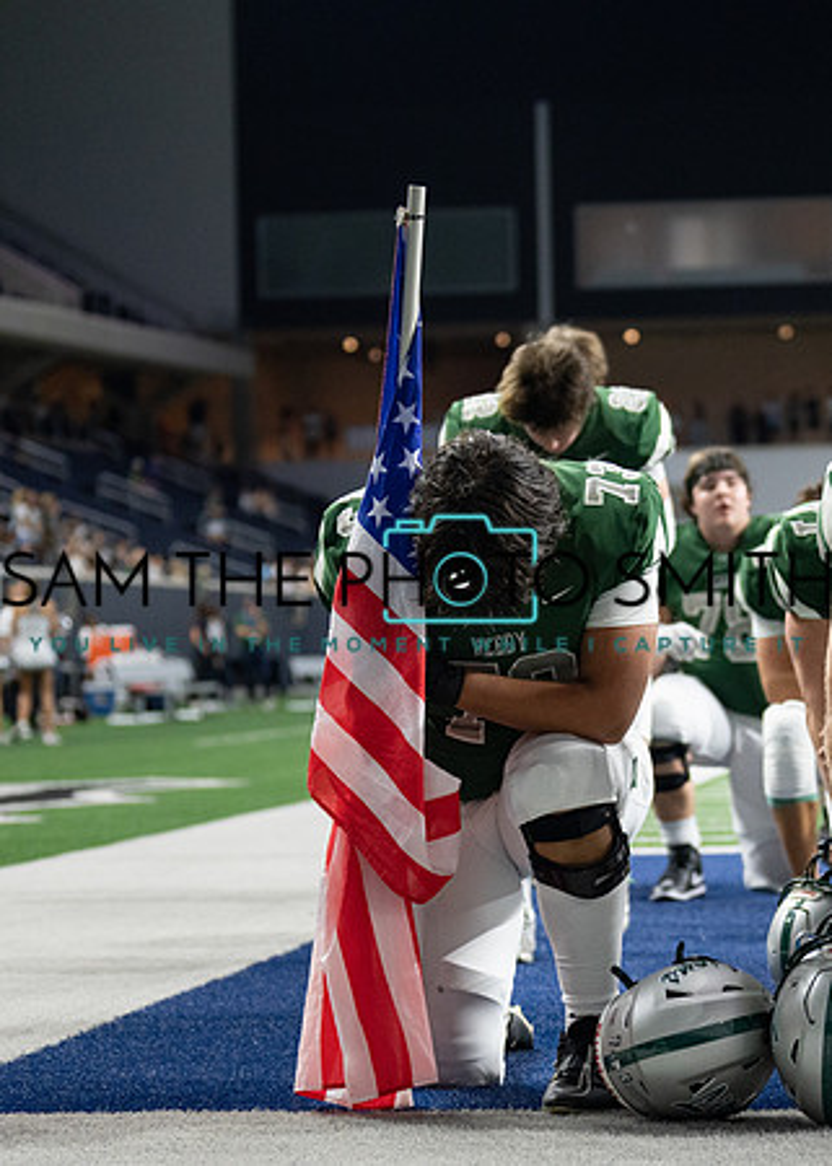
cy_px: 659
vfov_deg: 16.2
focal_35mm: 123
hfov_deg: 11.6
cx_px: 592
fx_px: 4087
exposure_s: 1/400
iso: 1600
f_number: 2.8
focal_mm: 70
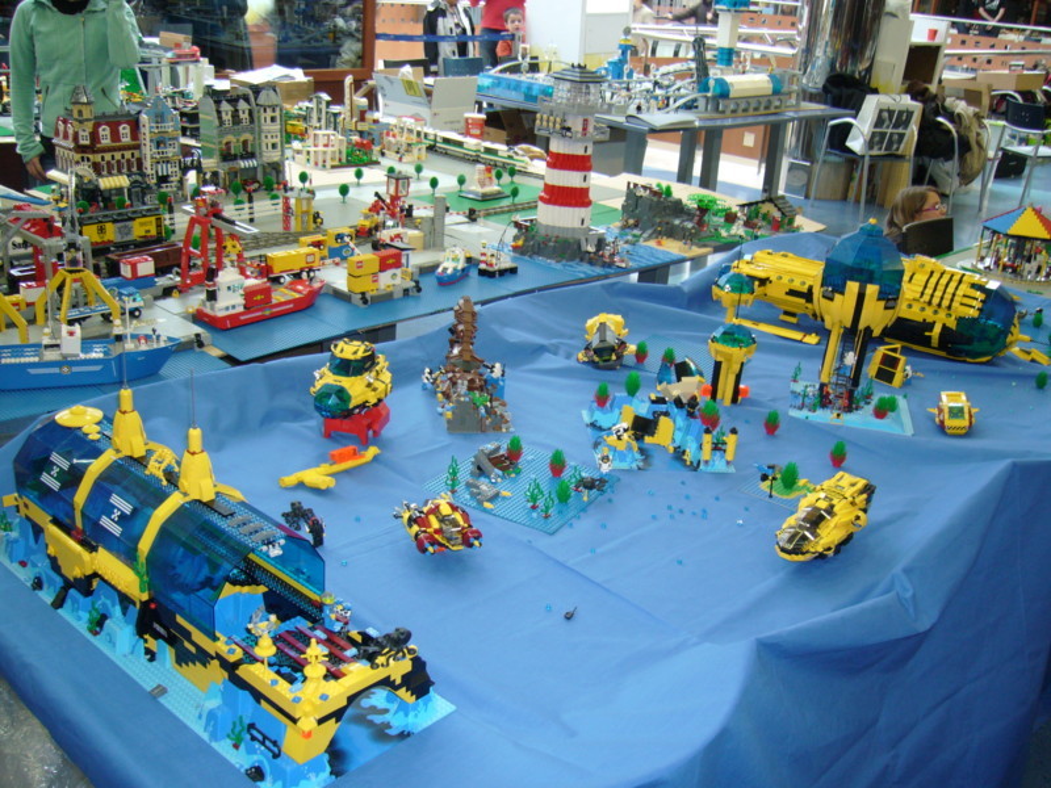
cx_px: 526
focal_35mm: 35
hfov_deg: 52.6
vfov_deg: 40.7
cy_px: 394
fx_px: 1063
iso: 100
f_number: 2.8
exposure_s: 1/10
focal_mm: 5.8
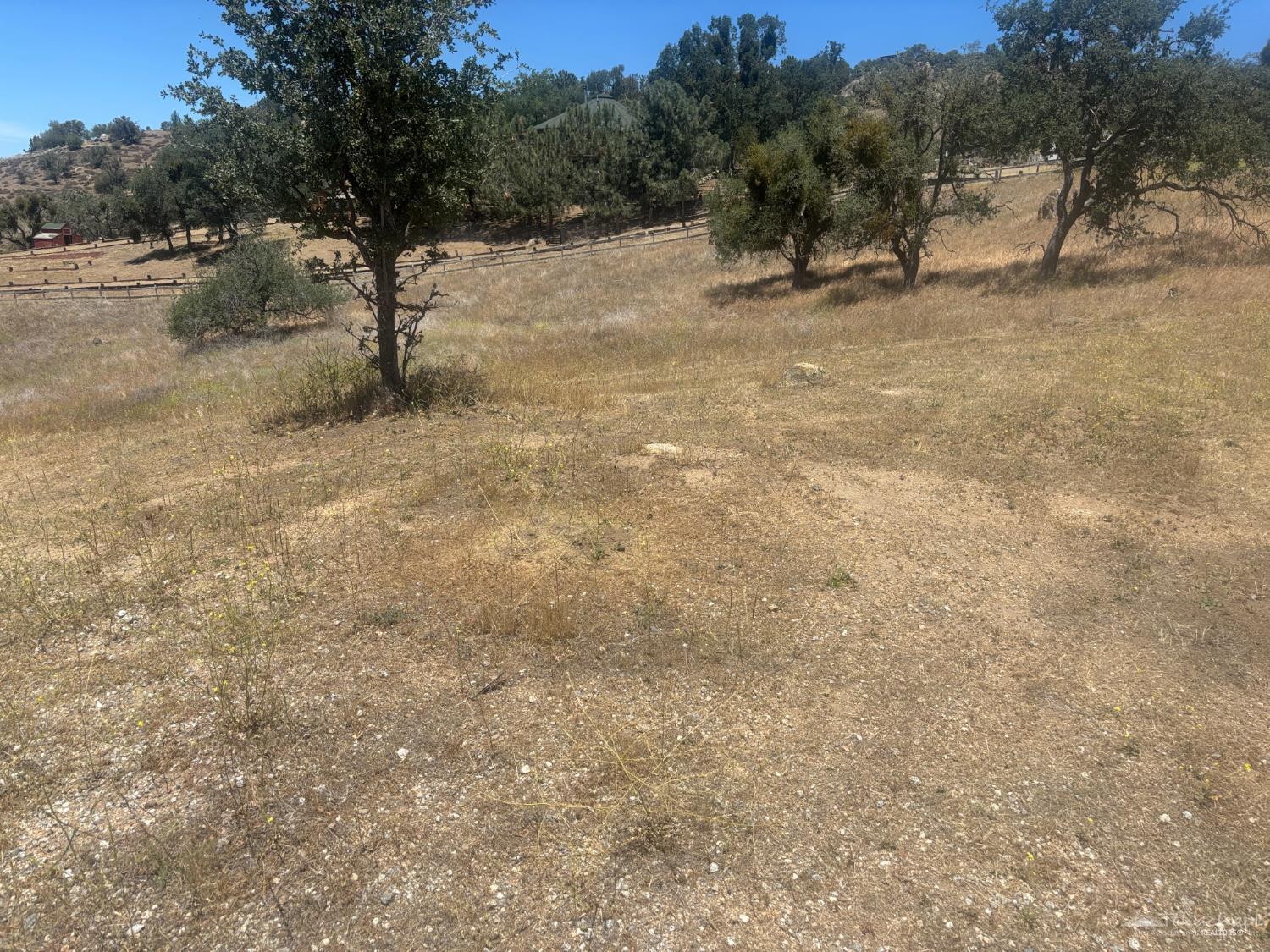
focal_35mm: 26
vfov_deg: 53.1
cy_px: 476
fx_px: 954
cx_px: 635
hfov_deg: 67.3
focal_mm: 5.96
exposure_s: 1/3788
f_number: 1.6
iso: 50
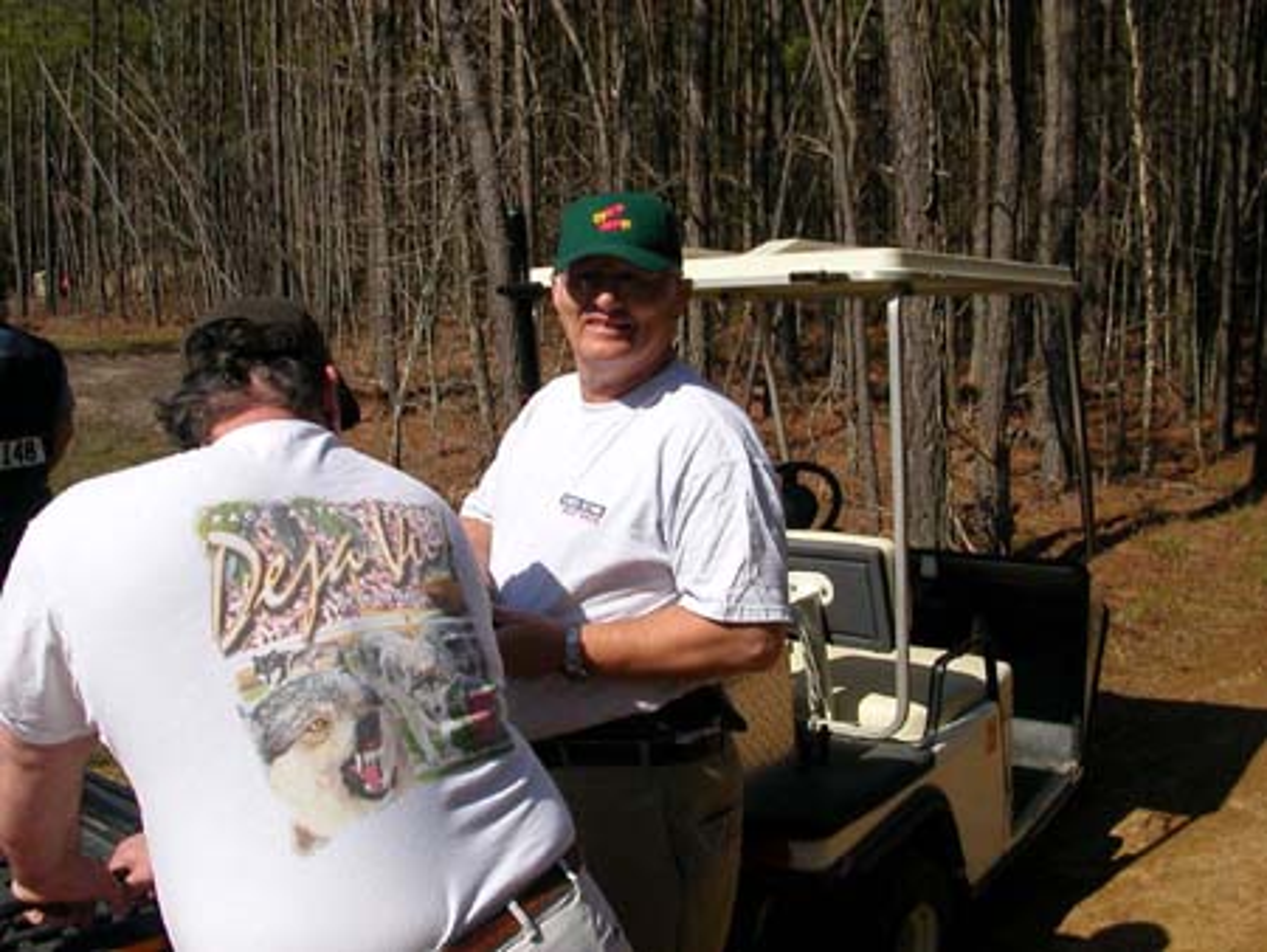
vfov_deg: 38.7
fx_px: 1355
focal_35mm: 37
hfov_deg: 50.1
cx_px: 634
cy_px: 476
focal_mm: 5.6
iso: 100
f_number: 4.5
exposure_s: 1/1000
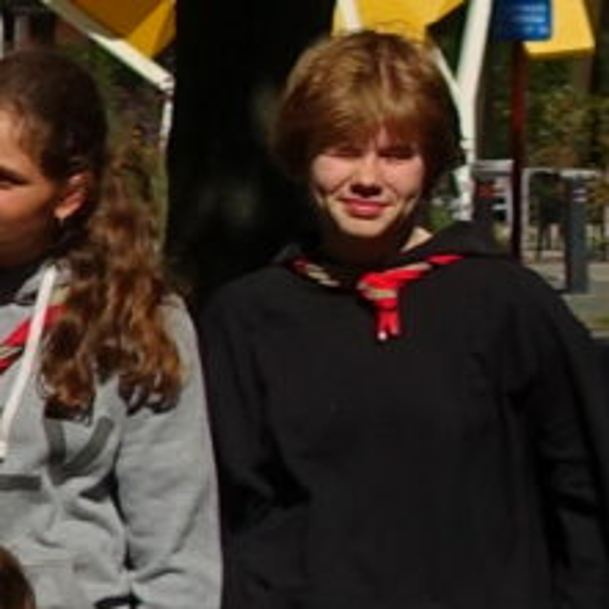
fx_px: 9216
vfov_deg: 3.8
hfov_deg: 3.5
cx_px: -2557
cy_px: 147
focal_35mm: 463
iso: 125
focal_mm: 17.27
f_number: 5.6
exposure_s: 1/125
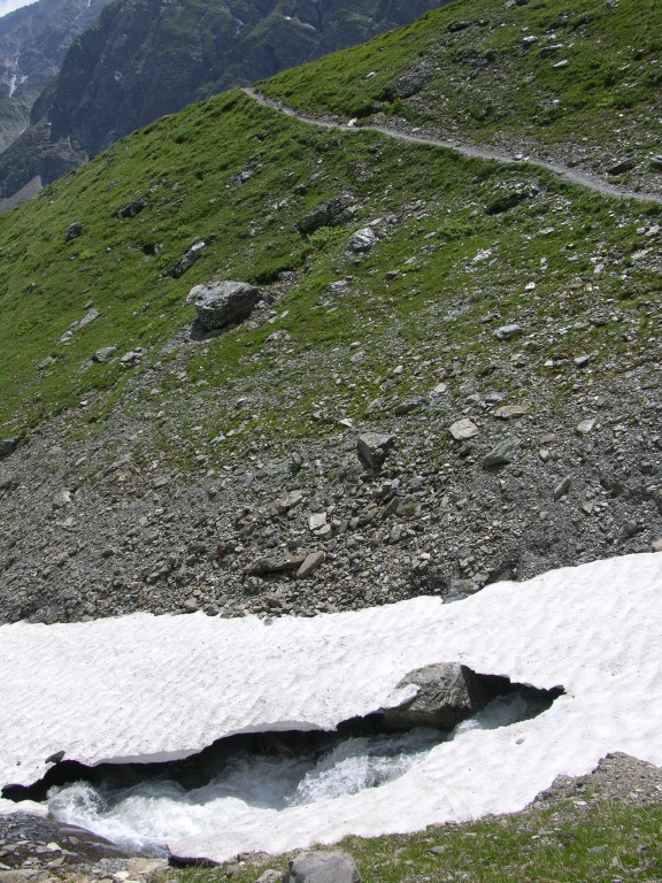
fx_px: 892
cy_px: 442
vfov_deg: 52.6
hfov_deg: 40.7
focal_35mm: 35
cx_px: 331
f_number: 7.1
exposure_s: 1/221
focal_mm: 8.9
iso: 50
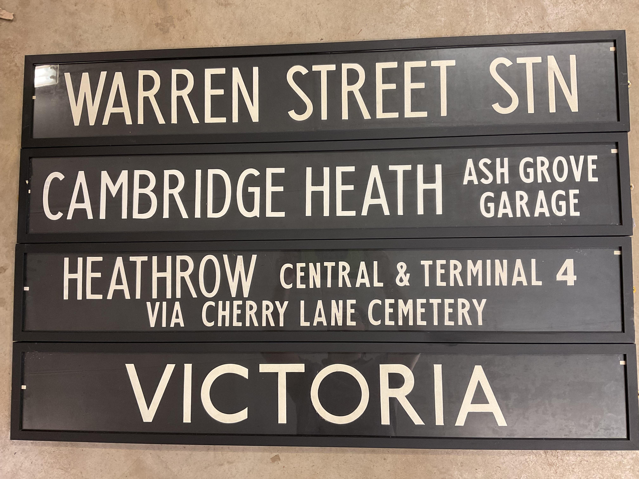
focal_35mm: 29
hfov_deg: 61.7
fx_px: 535
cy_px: 240
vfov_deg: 48.2
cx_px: 320
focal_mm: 3
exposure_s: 1/50
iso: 80
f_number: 1.8
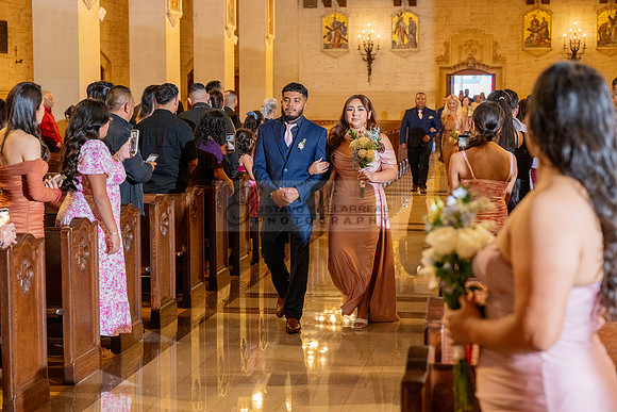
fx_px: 1200
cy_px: 206
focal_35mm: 70
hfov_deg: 28.8
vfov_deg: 19.5
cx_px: 308
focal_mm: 70
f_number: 4.5
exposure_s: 1/200
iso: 2000
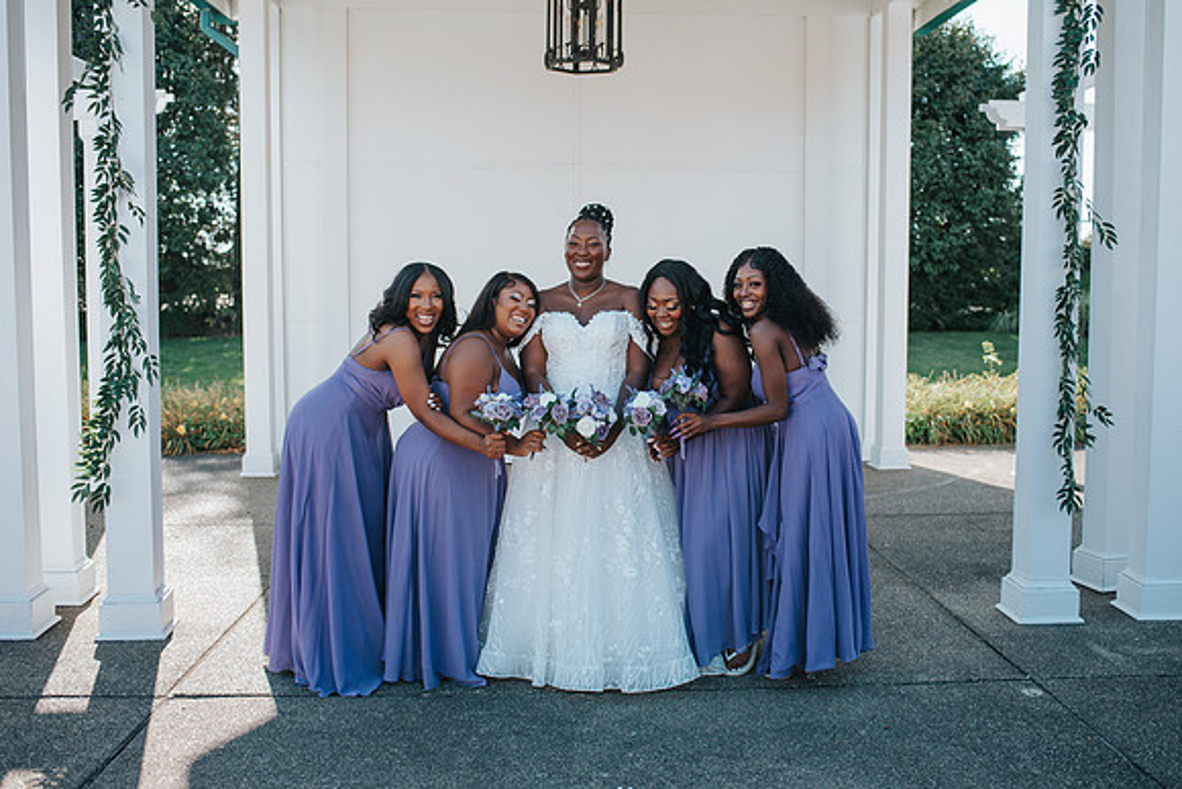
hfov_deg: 51.1
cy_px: 370
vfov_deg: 35.4
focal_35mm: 38
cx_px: 632
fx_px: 1237
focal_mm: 35
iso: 100
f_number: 2.8
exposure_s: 1/640
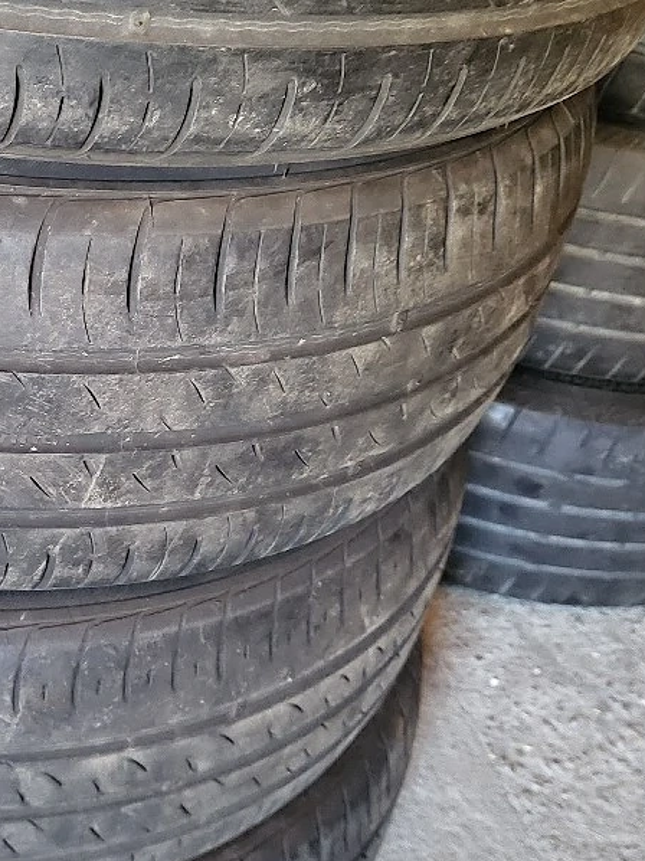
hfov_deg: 24.5
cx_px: 72
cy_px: 361
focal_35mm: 58
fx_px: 1442
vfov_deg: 33.2
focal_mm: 4.25
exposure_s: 1/33
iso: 640
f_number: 1.8
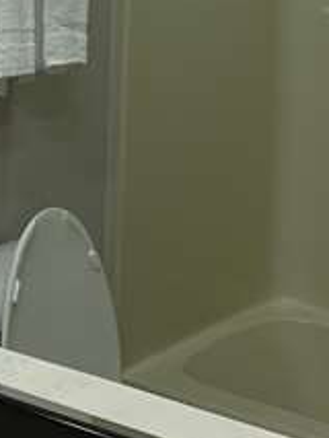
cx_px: -212
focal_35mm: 125
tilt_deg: -1.2
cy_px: -154
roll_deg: -2.9
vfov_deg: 15.0
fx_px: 1582
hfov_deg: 11.2
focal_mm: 4.25
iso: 50
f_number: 1.8
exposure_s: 1/60
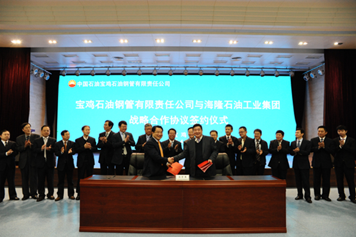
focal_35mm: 24
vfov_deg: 53.1
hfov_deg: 73.8
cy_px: 118
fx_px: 237
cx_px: 178
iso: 3200
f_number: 5
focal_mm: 24
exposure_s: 1/100
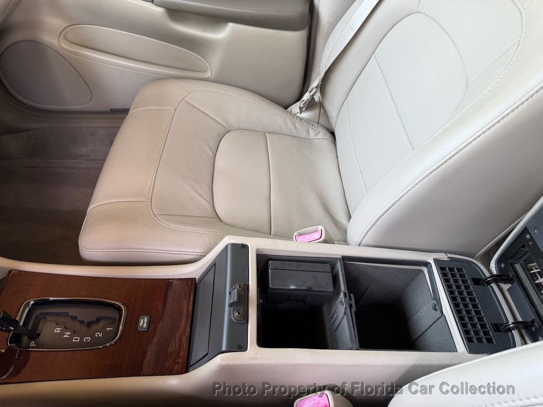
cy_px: 204
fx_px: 376
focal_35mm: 24
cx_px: 272
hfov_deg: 71.6
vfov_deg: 56.8
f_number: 1.78
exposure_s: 1/121
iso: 200
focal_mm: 6.76
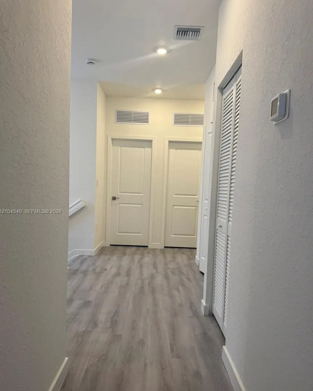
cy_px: 212
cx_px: 157
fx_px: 301
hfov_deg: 54.9
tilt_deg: -3.7
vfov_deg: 65.9
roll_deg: -2.3
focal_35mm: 26
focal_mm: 6.76
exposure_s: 1/120
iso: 125
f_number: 1.78
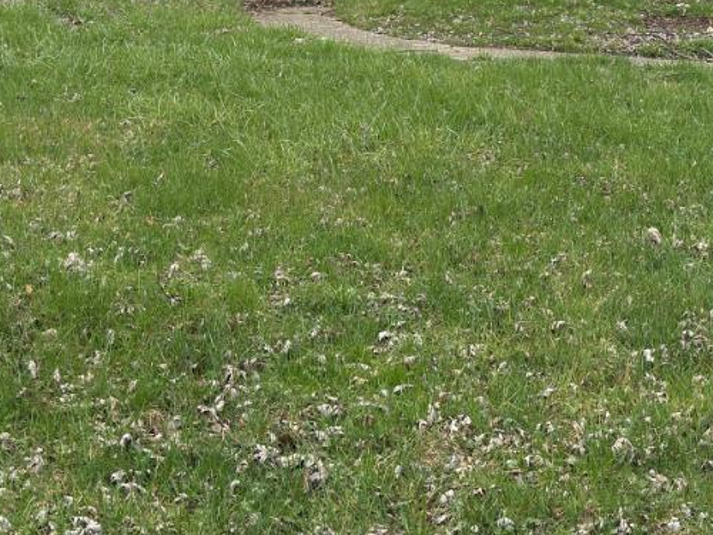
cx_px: 424
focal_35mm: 78
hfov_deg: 25.0
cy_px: -146
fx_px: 1607
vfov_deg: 17.8
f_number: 1.78
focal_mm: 6.76
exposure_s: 1/1541
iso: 64
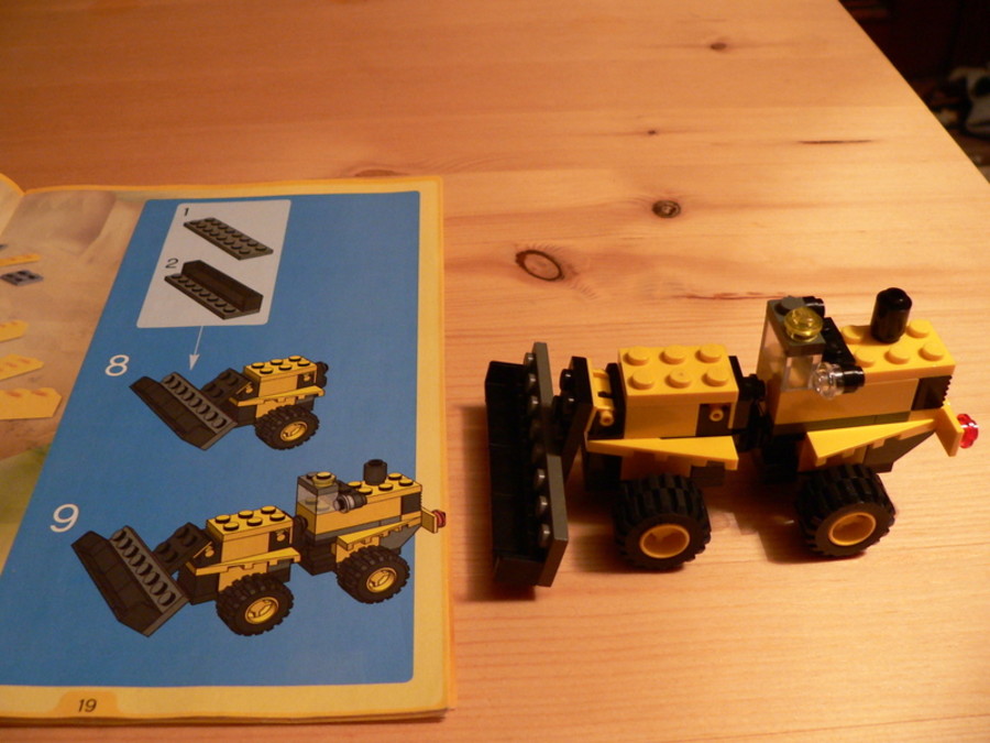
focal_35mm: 36
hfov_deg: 51.4
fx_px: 1030
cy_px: 372
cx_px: 495
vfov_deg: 39.7
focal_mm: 6
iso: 200
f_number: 2.8
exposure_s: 1/4
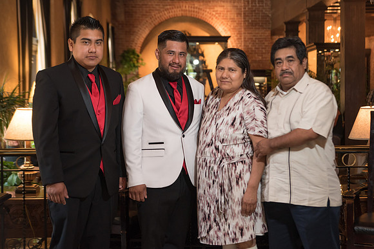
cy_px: 115
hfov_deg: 29.0
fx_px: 721
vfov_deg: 19.6
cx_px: 209
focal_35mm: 69
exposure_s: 1/160
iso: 1250
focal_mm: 62
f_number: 3.5
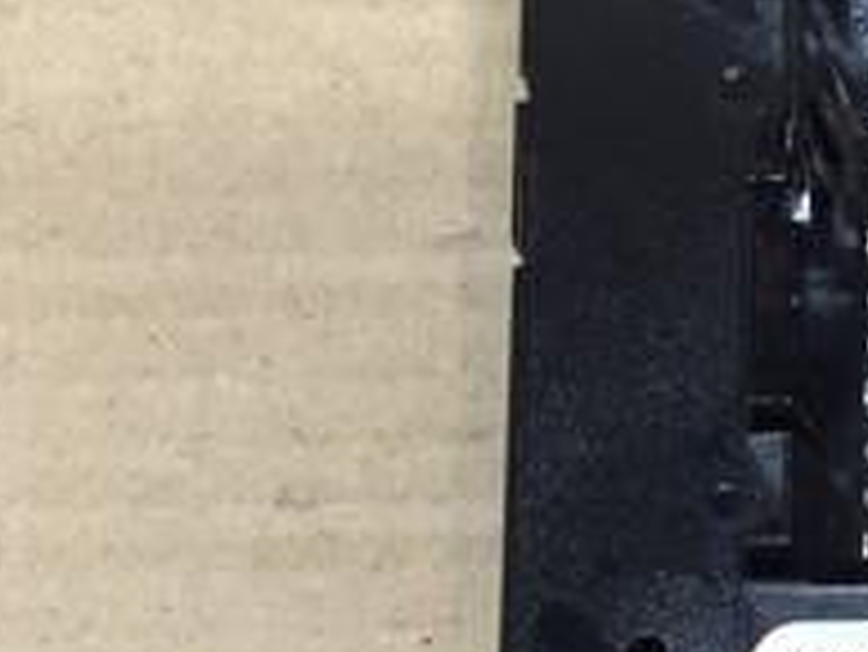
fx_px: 2409
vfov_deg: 15.2
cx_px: 1331
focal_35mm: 96
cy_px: 643
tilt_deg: -82.2
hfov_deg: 18.0
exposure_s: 1/30
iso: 80
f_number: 2.2
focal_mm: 4.15
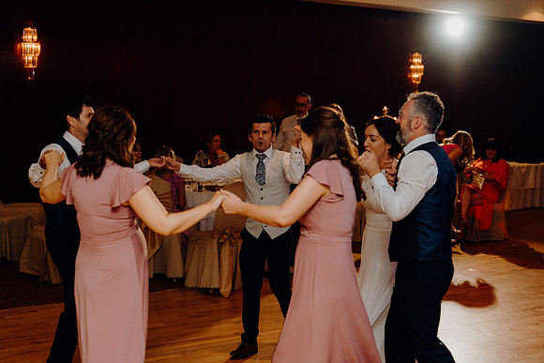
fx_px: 816
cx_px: 272
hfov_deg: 36.9
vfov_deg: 25.1
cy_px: 182
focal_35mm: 54
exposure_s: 1/160
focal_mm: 54
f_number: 2.8
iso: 1250
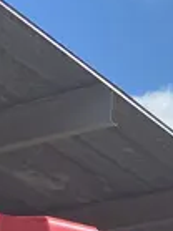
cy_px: 599
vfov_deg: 11.3
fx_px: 914
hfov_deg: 10.4
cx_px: 261
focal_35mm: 137
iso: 32
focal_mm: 4.25
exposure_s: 1/2513
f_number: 1.8
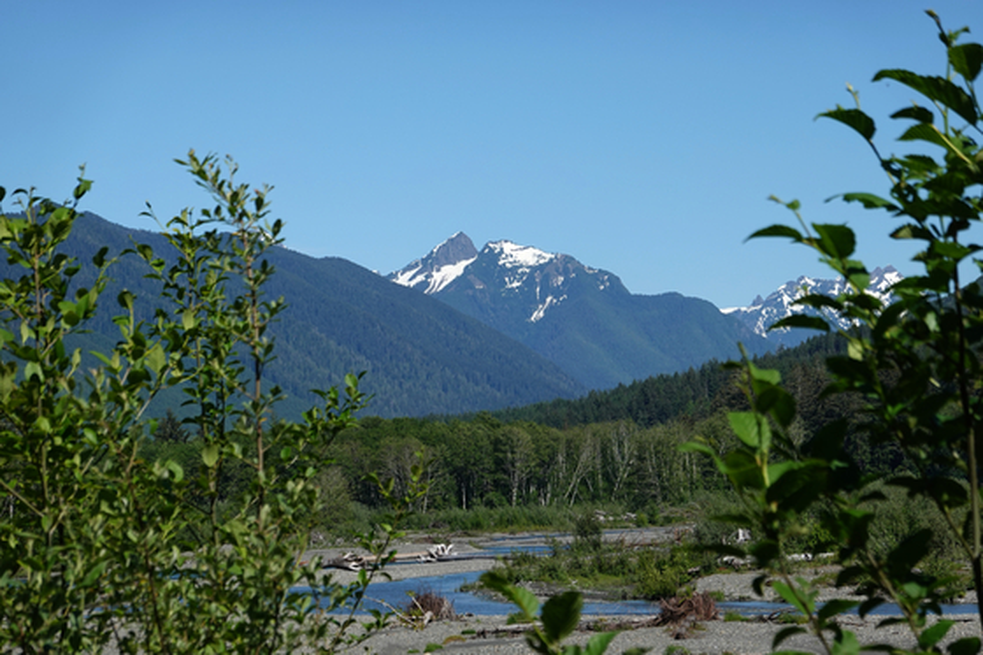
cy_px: 328
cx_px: 492
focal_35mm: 127
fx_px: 3467
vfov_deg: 10.8
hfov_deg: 16.1
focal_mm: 46.09
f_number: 5.6
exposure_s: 1/640
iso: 125
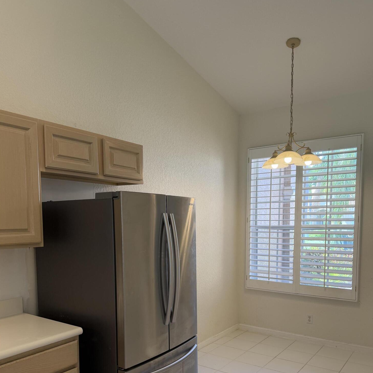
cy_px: 252
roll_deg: +0.7
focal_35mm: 29
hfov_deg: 55.6
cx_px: 184
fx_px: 354
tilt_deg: -3.9
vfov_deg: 54.4
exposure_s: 1/120
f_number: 1.78
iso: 125
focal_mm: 6.76
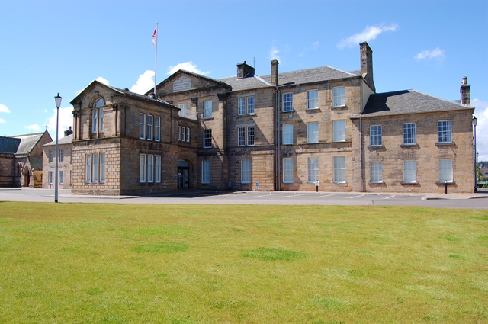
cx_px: 244
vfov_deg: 47.8
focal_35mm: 27
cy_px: 162
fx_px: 366
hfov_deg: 67.4
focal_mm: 18
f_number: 8
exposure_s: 1/250
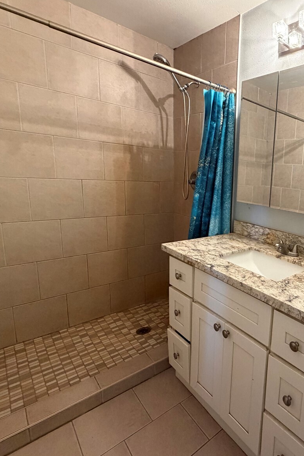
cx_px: 272
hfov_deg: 54.2
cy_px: 222
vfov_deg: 84.0
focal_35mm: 20
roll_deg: -3.3
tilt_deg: -8.8
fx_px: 253
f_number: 2.2
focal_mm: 2.22
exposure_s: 1/60
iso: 500
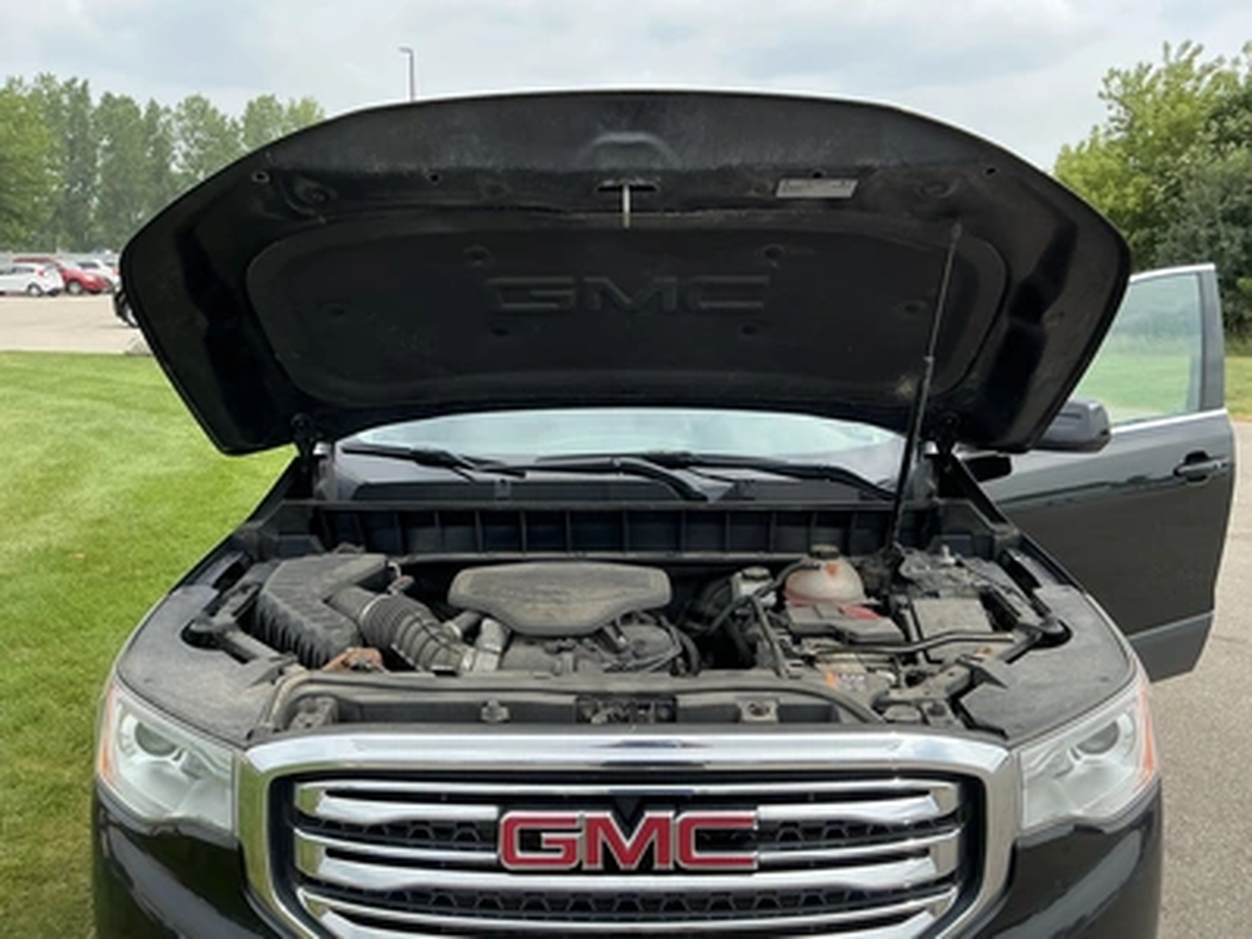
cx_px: 626
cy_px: 470
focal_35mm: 28
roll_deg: -2.7
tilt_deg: -11.9
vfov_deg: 49.7
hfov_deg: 63.4
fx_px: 1013
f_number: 1.8
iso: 25
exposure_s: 1/627
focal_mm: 3
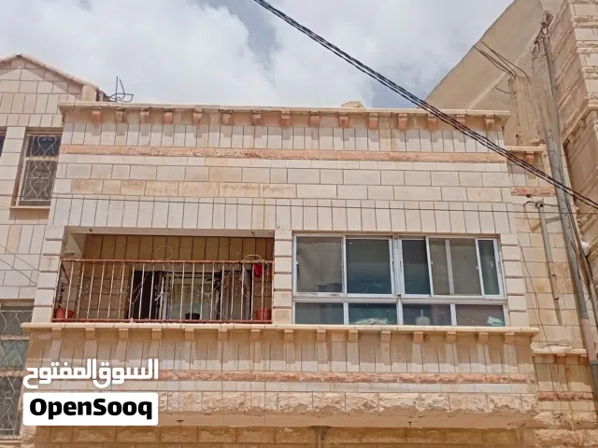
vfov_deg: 33.6
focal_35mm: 43
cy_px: 224
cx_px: 299
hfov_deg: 43.9
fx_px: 743
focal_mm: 3.84
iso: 50
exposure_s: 1/3058
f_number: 1.8
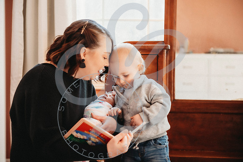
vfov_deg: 19.3
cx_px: 122
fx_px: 478
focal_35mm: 71
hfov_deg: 28.5
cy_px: 81
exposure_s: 1/125
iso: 100
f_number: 2.8
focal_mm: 70
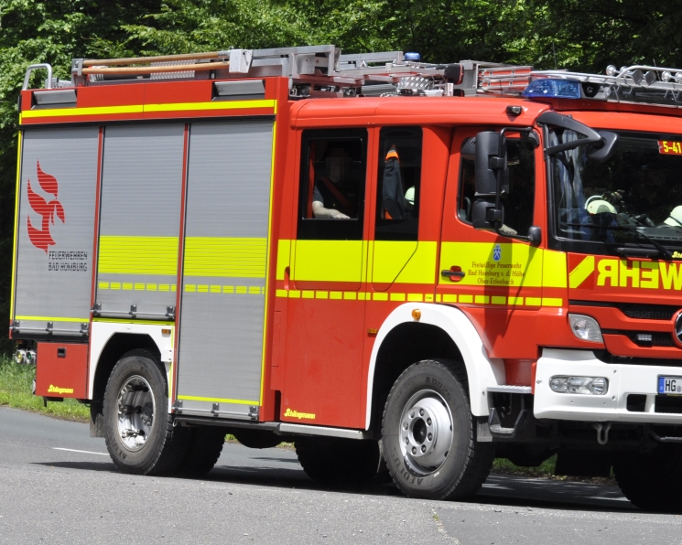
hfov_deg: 16.1
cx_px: 404
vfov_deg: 13.0
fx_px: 2402
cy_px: 272
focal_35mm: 119
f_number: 8
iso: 500
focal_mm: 70
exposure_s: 1/1000
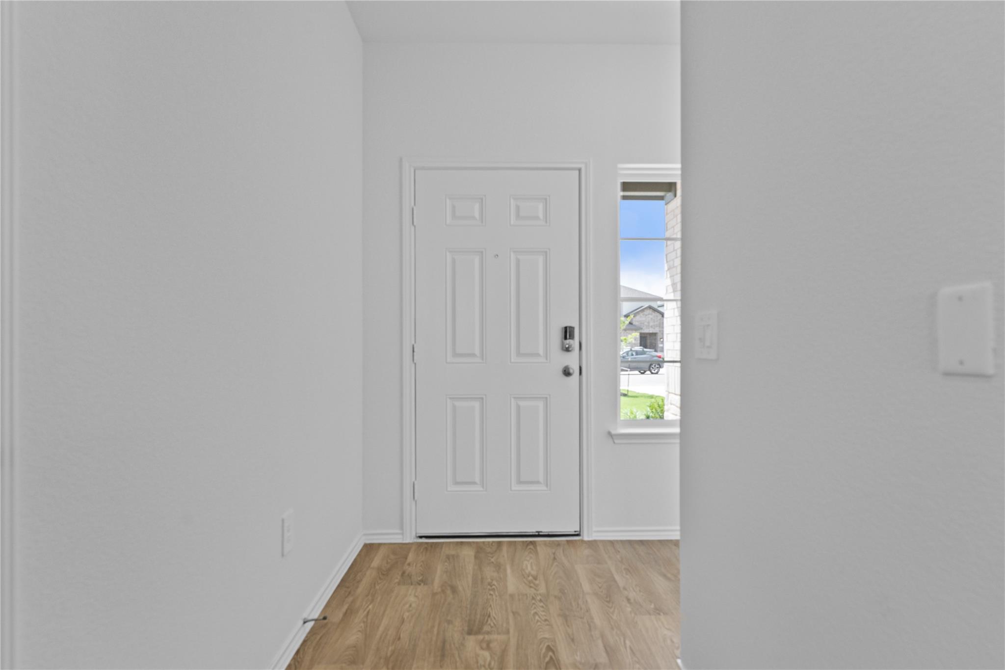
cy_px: 335
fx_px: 486
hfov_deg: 92.0
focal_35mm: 17
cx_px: 502
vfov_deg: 69.2
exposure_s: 1/40
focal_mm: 17.4
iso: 1000
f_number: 6.3
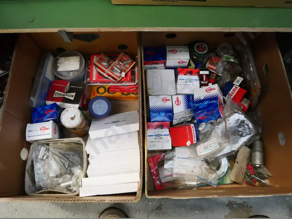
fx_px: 202
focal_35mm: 24
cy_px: 110
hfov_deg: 71.6
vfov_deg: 56.8
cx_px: 146
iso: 6400
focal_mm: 12
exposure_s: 1/250
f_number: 3.5
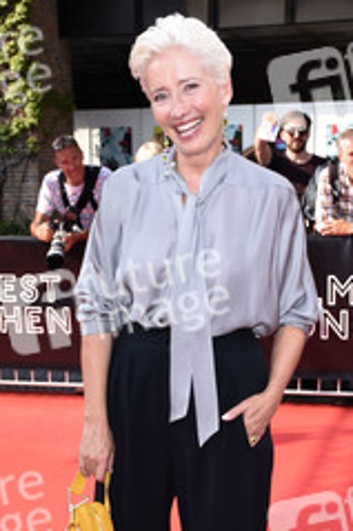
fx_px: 999
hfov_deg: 20.0
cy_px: 413
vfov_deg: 29.2
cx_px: 180
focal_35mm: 68
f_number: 6.3
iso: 200
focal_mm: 27
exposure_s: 1/160
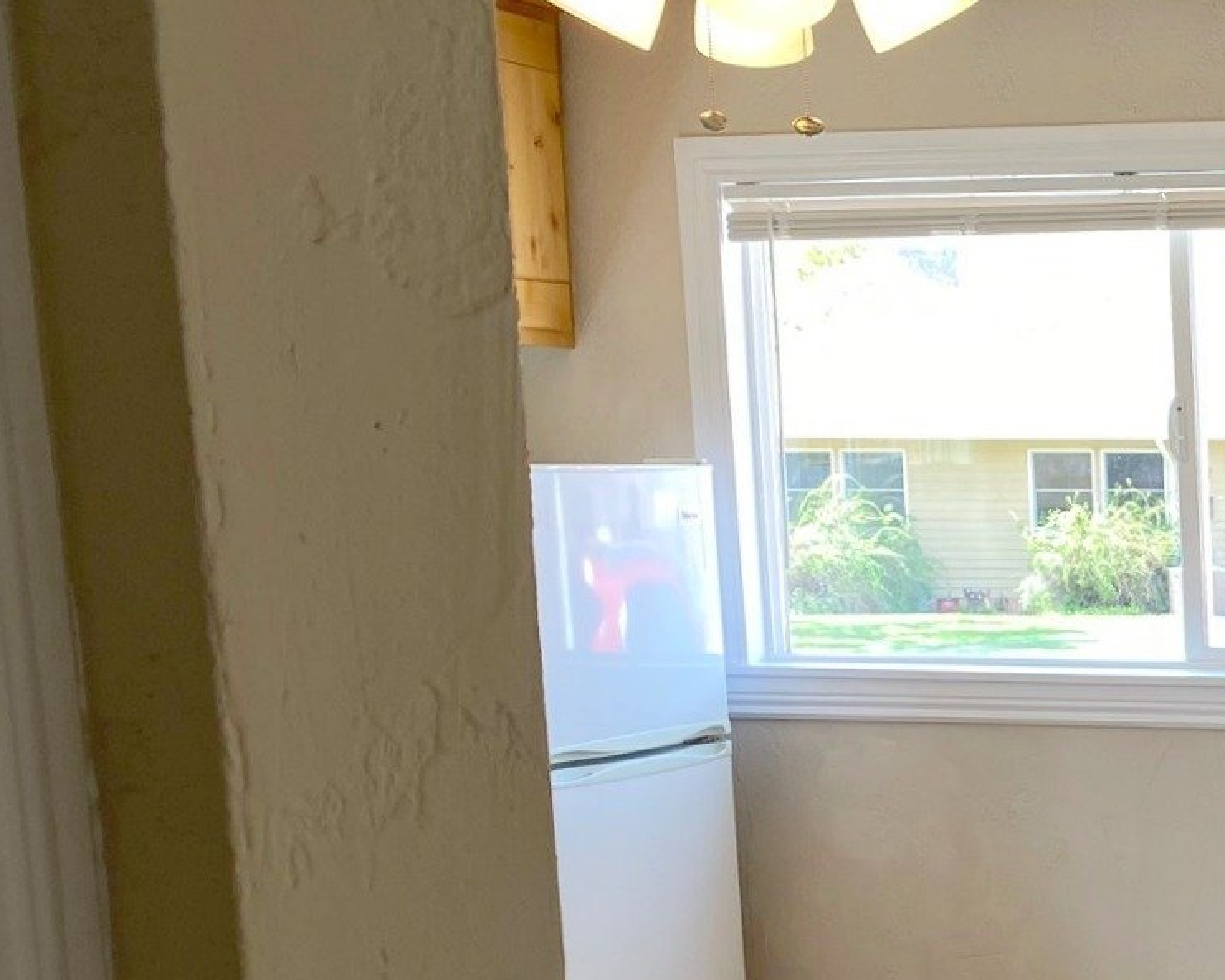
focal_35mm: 69
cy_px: 944
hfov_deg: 23.9
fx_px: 2502
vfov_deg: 21.5
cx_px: 1630
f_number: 1.8
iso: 40
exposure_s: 1/120
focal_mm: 4.25
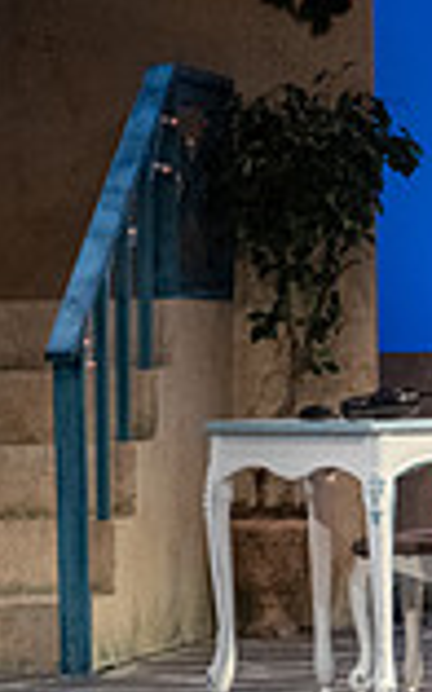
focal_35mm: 249
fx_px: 4695
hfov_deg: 5.2
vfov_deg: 8.4
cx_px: 921
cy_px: 174
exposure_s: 1/320
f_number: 3.2
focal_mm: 66
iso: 3200
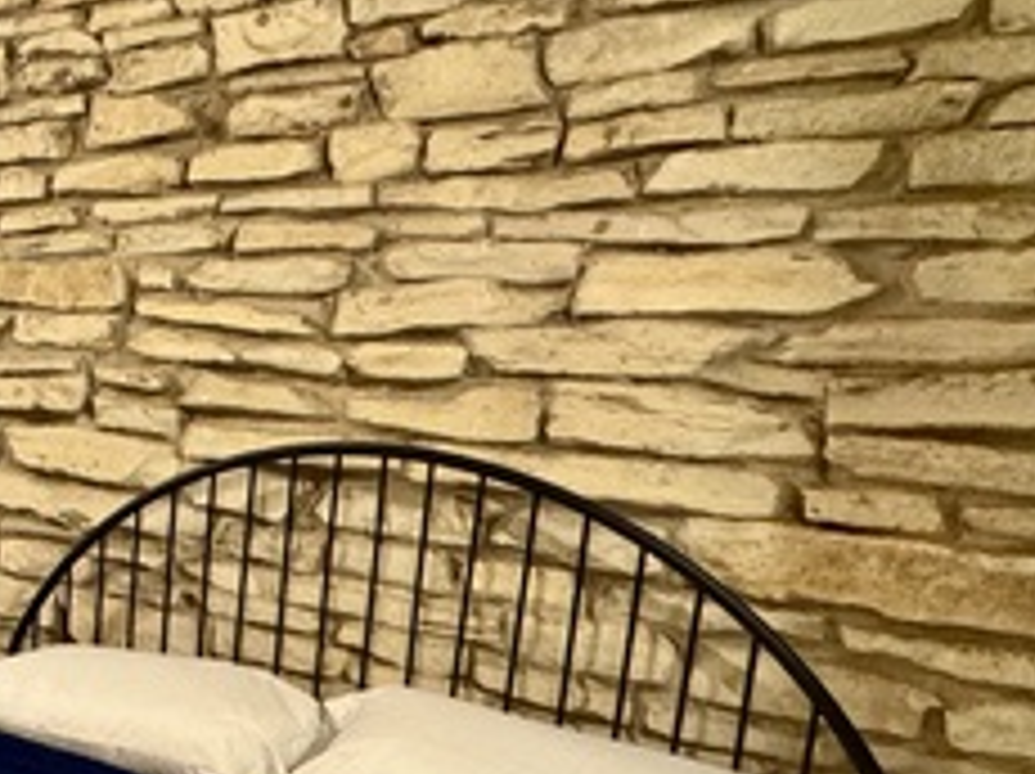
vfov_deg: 36.2
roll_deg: -1.1
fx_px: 1165
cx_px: -104
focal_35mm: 39
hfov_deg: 39.3
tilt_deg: -10.5
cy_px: 544
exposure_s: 1/60
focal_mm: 2.22
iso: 500
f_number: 2.2
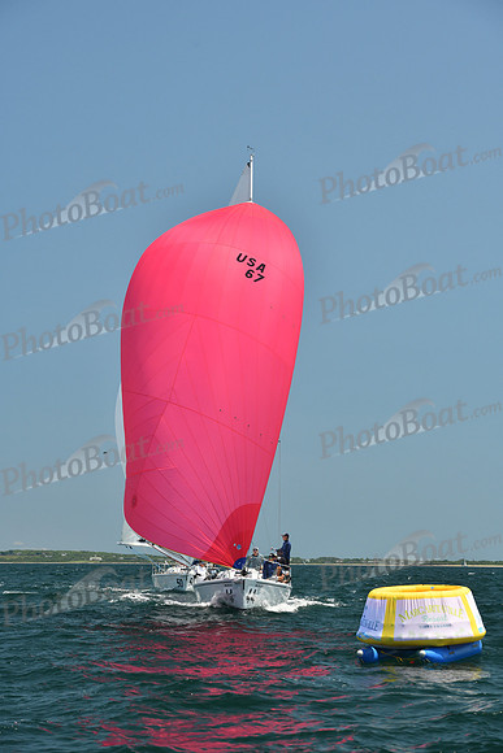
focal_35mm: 100
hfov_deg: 13.7
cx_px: 252
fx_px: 2094
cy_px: 376
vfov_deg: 20.4
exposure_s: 1/640
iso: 320
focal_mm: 100
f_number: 6.3
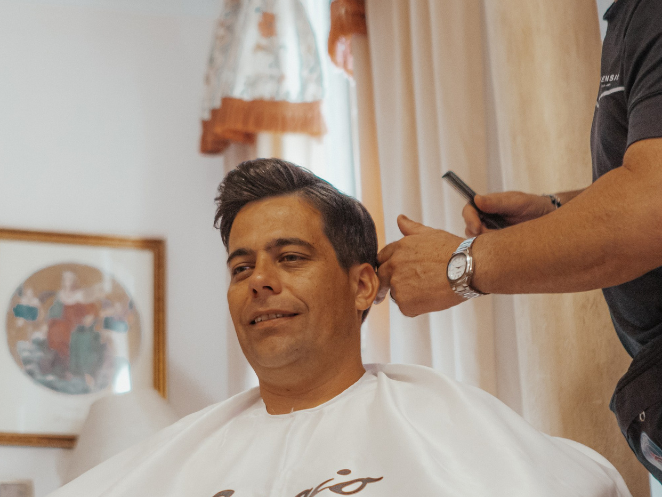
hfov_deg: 23.2
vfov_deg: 17.6
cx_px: 228
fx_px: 1607
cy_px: 225
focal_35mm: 84
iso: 1000
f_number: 2
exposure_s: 1/320
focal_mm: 28
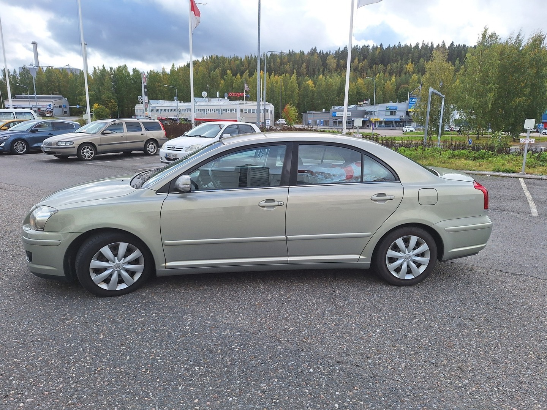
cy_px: 205
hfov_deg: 73.9
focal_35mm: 23
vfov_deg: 58.9
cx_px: 274
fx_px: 363
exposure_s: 1/1122
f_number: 1.8
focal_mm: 5.54
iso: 40
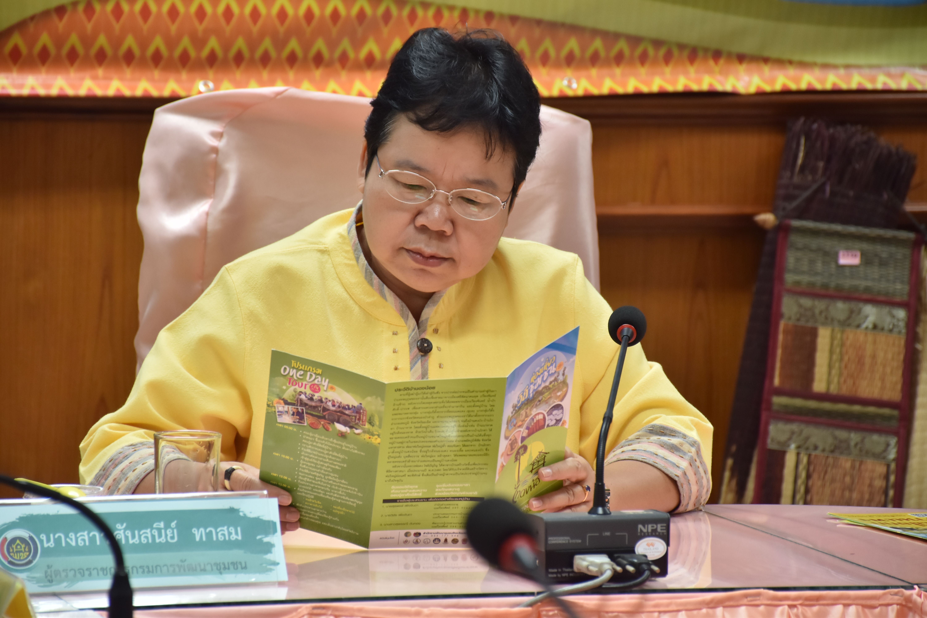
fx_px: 4712
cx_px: 464
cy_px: 309
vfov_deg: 7.5
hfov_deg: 11.2
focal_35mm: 183
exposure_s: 1/50
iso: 640
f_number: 5.6
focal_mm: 122
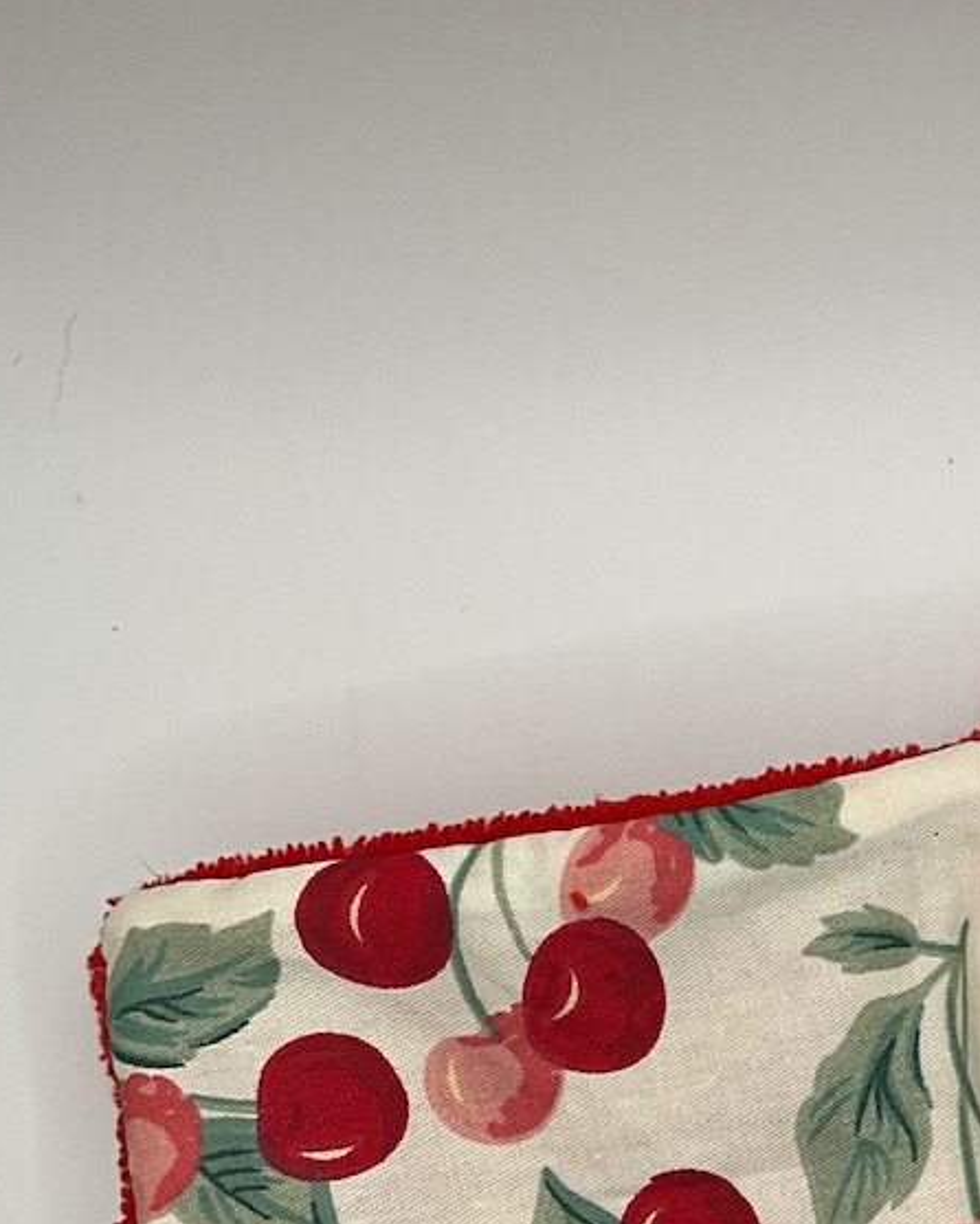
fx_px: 2355
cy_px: 1017
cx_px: 991
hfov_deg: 22.6
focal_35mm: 65
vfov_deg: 28.4
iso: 32
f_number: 1.8
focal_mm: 3
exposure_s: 1/122
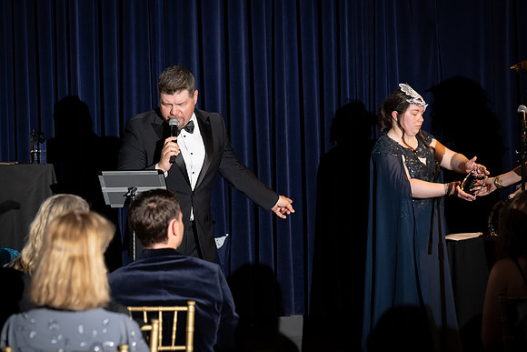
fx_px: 2196
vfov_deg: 9.2
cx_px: 264
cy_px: 176
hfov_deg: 13.7
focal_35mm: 150
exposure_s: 1/200
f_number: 5
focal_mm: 150
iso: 2500
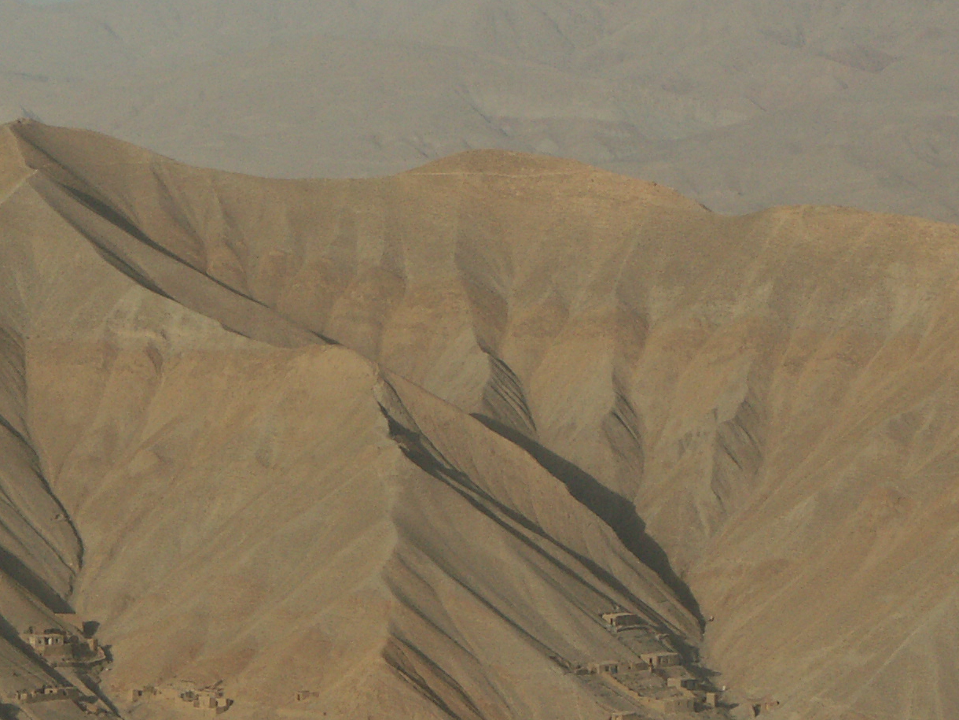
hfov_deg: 7.6
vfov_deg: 5.8
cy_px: 507
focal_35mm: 258
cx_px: 7
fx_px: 7148
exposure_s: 1/800
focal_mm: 31.06
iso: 100
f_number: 7.1
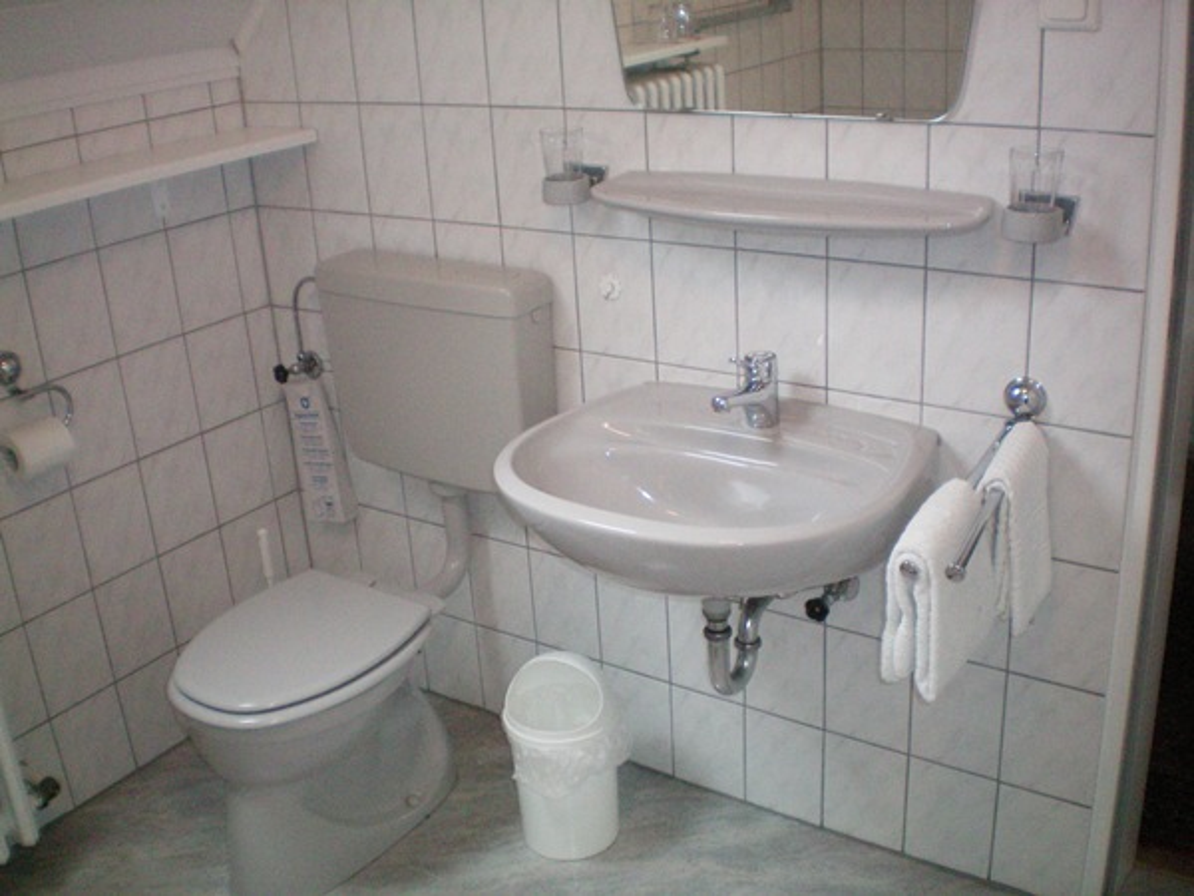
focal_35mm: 38
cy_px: 448
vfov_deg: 37.7
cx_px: 597
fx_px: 1311
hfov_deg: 49.0
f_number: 3.1
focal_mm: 6.3
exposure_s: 1/60
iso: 320
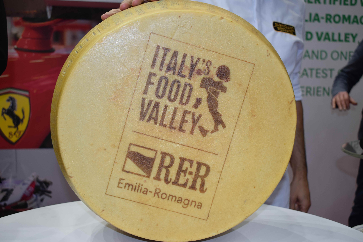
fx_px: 484
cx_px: 182
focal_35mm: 48
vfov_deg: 28.1
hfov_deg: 41.1
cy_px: 121
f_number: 4.5
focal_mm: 32
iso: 500
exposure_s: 1/160
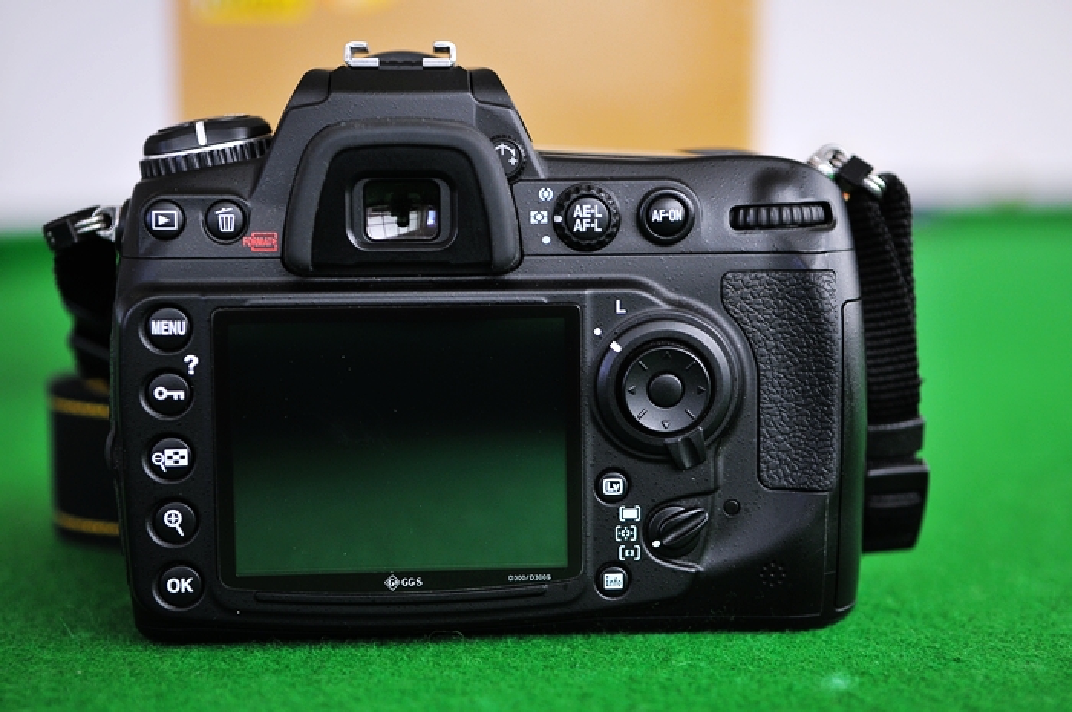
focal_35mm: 57
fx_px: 1695
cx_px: 536
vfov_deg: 23.7
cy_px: 356
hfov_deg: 35.1
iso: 400
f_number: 2.8
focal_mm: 38
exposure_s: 1/50
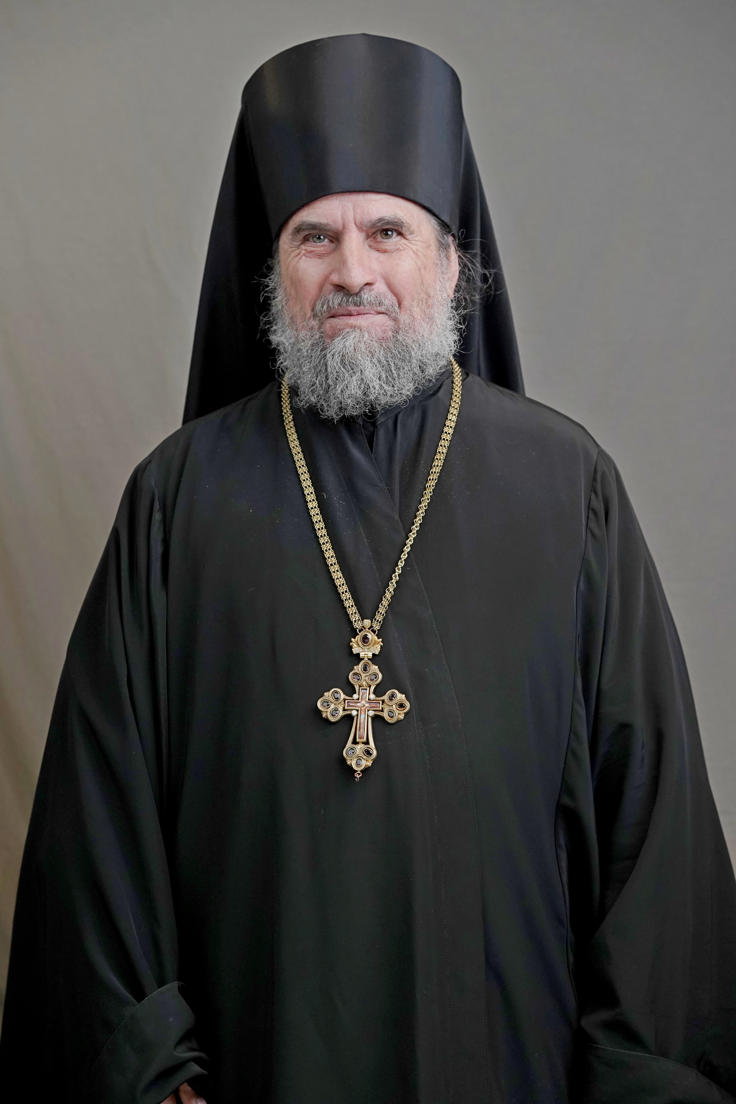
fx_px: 2606
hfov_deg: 16.1
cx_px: 368
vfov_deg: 23.9
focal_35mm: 85
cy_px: 552
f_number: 3.5
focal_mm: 85
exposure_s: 1/100
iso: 1600
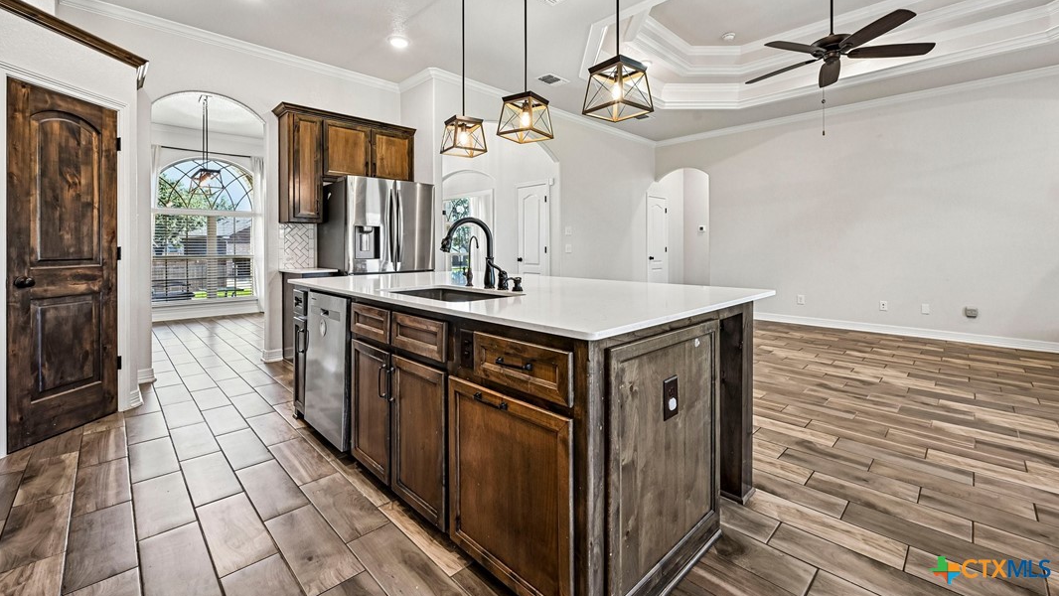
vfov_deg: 66.6
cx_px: 535
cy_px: 246
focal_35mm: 16
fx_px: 449
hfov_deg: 99.4
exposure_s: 1/8
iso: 400
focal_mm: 15
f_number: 8
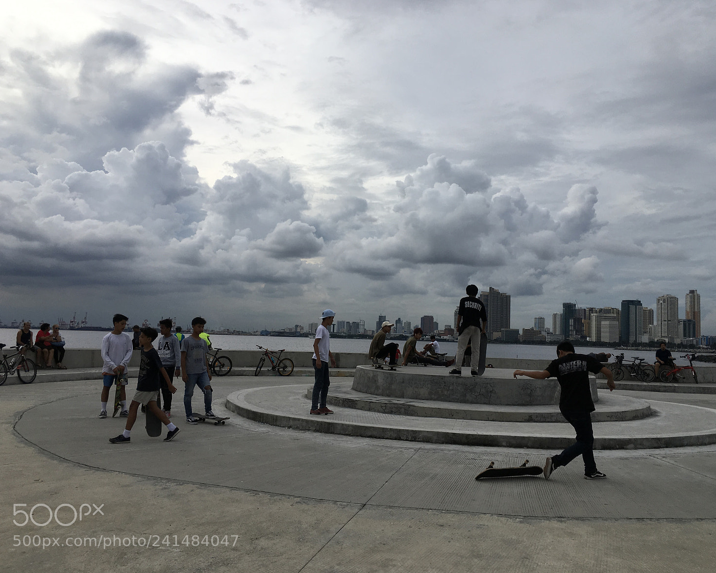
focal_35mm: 31
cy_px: 285
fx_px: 657
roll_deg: -1.7
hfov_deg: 57.2
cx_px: 374
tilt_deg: +5.6
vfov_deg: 47.1
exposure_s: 1/732
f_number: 2.2
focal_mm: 4.15
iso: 25
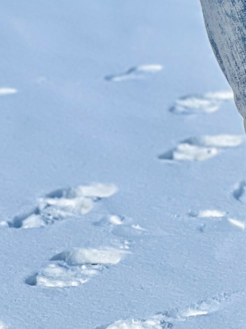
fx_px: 3126
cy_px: -165
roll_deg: +1.1
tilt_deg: -4.1
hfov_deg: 4.5
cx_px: 294
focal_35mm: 330
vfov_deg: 5.9
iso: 32
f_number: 2.8
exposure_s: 1/1309
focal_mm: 9
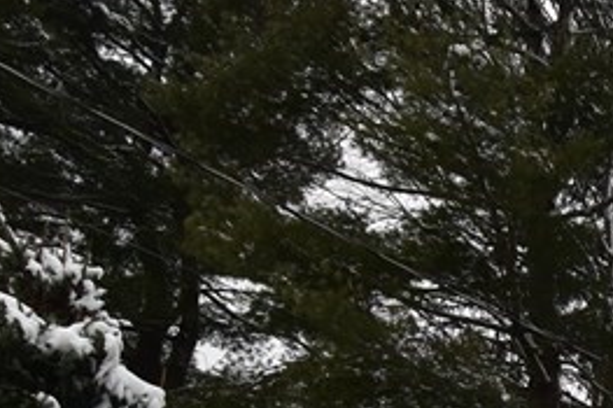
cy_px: 736
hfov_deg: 21.5
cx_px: 963
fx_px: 1292
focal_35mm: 76
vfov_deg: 15.4
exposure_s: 1/200
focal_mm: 13
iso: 400
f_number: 10
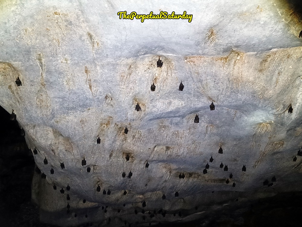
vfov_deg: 30.3
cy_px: 114
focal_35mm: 48
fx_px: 419
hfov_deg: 39.7
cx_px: 151
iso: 5000
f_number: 1.8
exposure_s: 1/17.1
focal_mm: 5.59
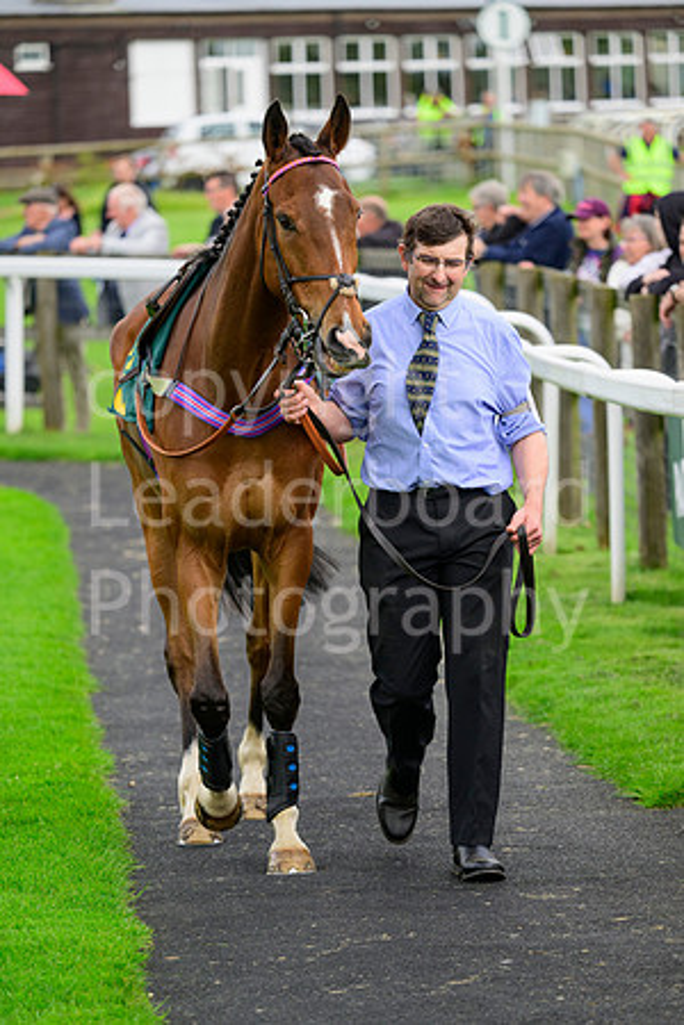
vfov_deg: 9.8
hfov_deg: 6.5
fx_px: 5985
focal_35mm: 210
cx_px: 342
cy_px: 512
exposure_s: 1/1600
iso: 800
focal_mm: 210
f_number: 5
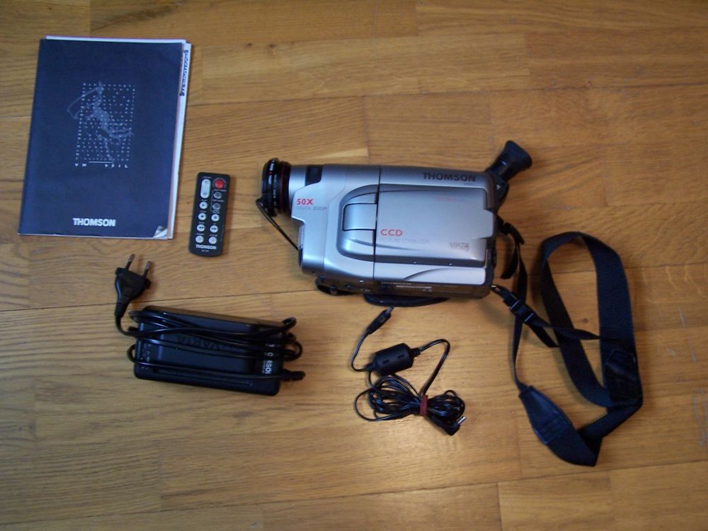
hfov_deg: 49.0
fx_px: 777
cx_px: 354
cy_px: 266
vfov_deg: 37.7
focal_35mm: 38
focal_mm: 6.3
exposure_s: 1/8
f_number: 2.8
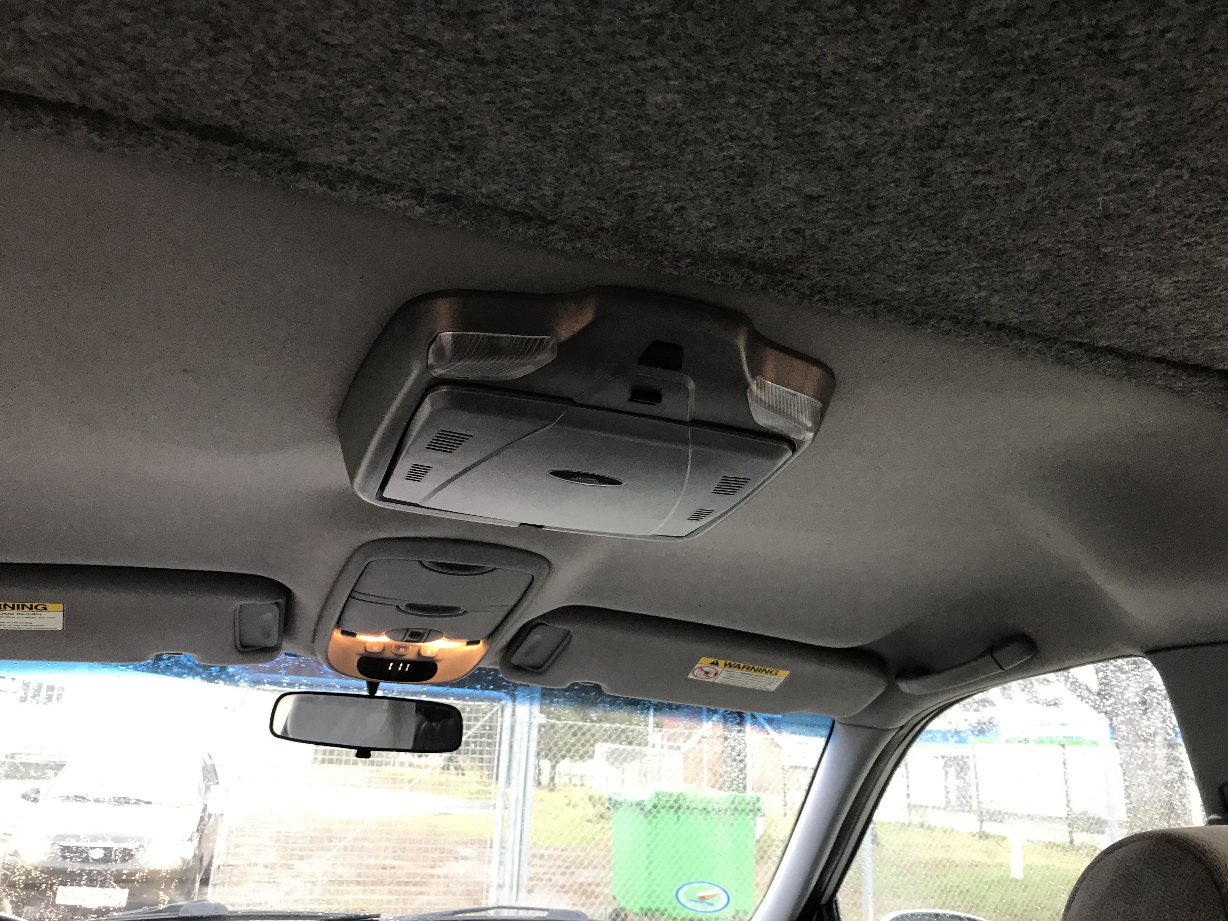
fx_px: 993
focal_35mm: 28
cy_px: 460
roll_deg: -3.0
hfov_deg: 63.4
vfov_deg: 49.7
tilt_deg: +17.6
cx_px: 614
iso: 40
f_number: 1.8
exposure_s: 1/33
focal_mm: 3.99
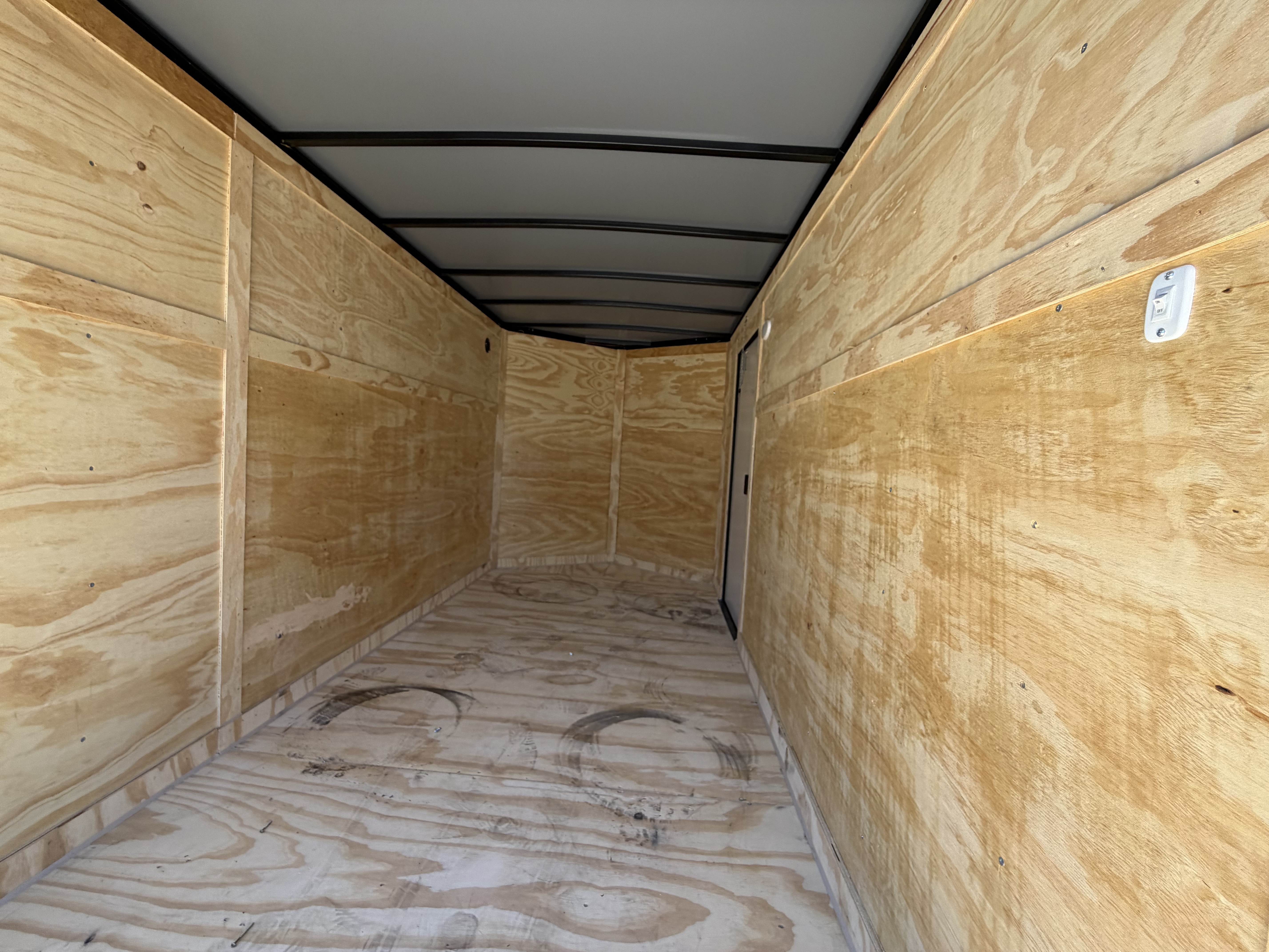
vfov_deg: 85.7
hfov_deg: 102.1
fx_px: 513
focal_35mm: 14
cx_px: 634
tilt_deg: -4.5
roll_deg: -3.6
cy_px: 476
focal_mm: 2.22
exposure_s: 1/482
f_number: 2.2
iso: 64
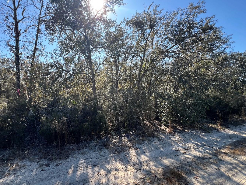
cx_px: 119
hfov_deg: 94.5
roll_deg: -1.0
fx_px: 114
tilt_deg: -2.8
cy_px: 100
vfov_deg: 77.9
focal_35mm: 16
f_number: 1.8
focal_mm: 1.57
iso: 32
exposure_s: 1/358
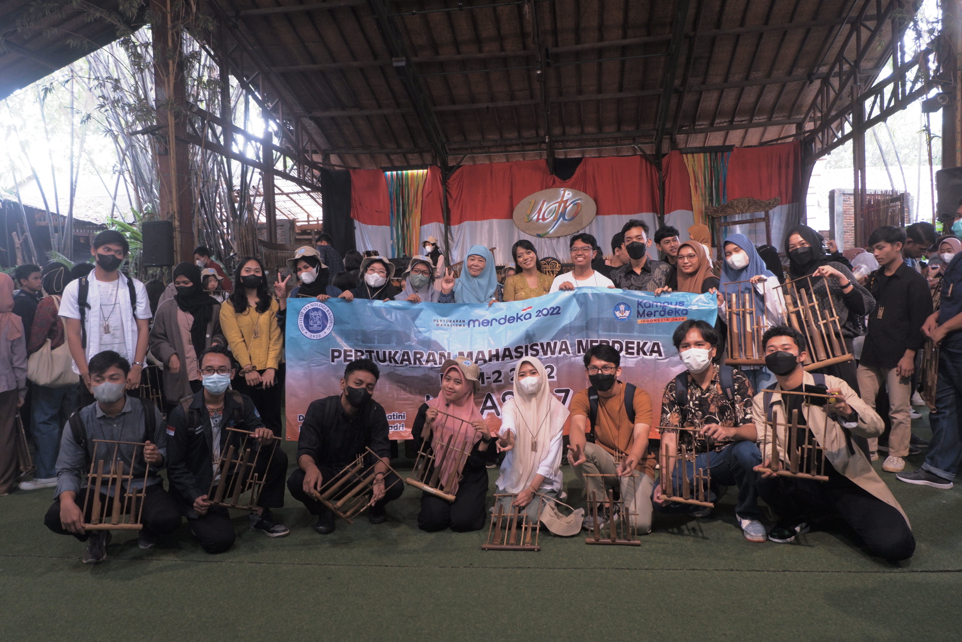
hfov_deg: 73.7
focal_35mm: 24
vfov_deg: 53.1
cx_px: 481
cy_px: 321
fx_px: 641
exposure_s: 1/80
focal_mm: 16
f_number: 3.5
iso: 640
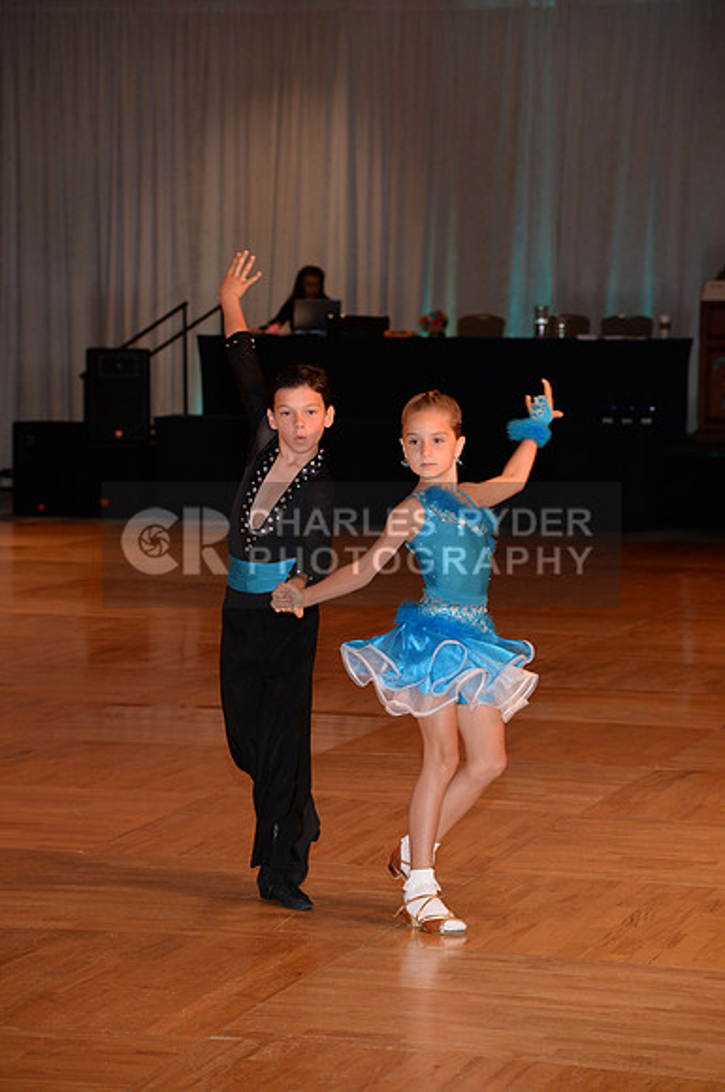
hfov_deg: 11.4
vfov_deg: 17.1
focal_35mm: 120
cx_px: 362
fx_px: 3636
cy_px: 546
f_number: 5.6
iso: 1250
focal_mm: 120
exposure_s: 1/200
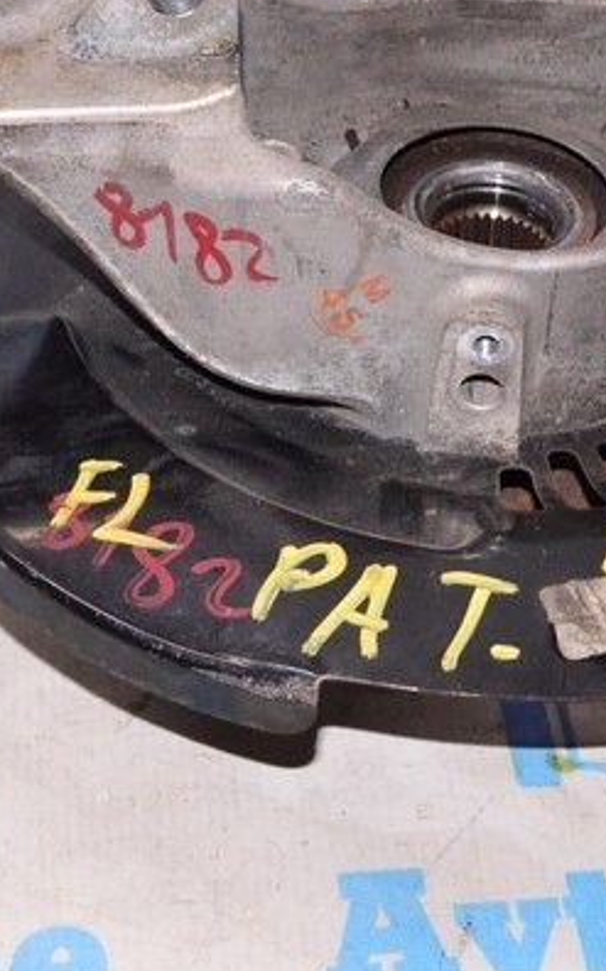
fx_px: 2302
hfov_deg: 14.9
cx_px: 447
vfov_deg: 23.6
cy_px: 246
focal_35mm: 87
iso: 1600
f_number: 8
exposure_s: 1/200
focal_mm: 22
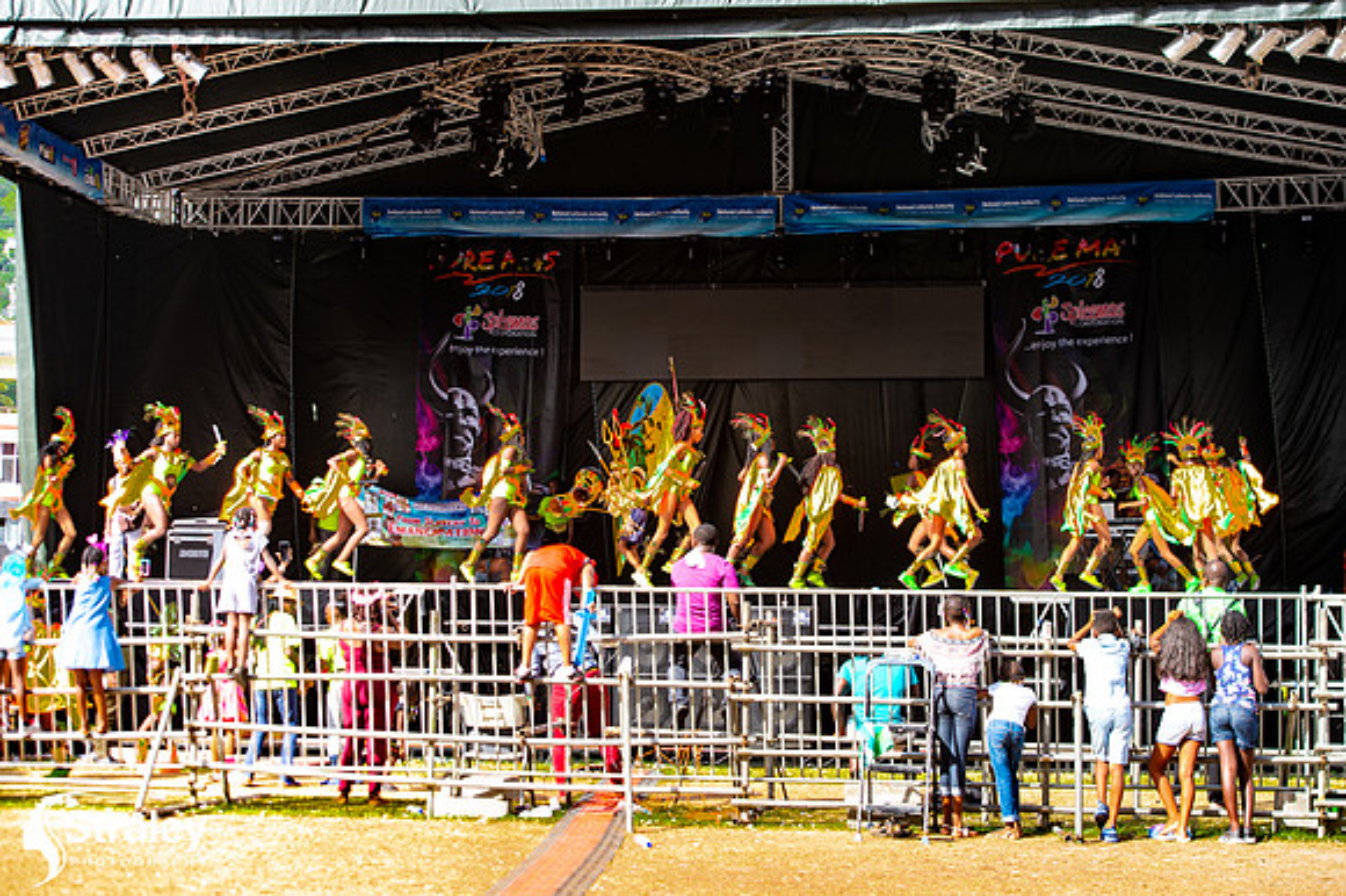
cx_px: 673
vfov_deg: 19.4
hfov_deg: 28.9
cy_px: 448
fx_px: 2616
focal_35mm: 70
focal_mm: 70
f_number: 5.6
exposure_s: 1/200
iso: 160
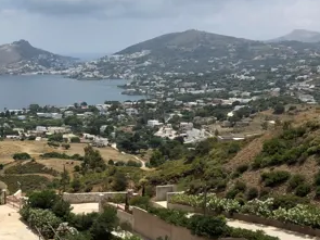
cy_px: 118
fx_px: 527
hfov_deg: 31.4
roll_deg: +2.6
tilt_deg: -8.4
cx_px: 4
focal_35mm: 57
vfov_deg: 25.6
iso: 25
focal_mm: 4
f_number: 1.8
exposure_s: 1/3472
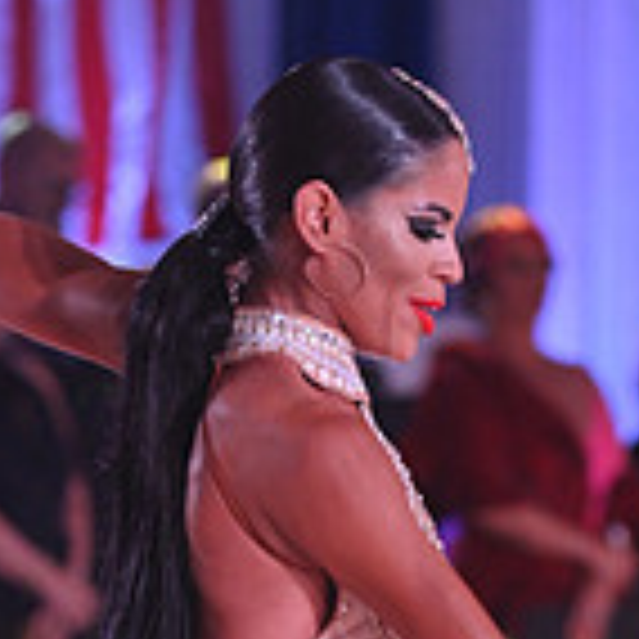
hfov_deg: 3.5
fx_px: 10526
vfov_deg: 3.5
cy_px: 1008
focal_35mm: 504
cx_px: 317
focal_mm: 145
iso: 2500
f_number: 4.5
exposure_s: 1/320
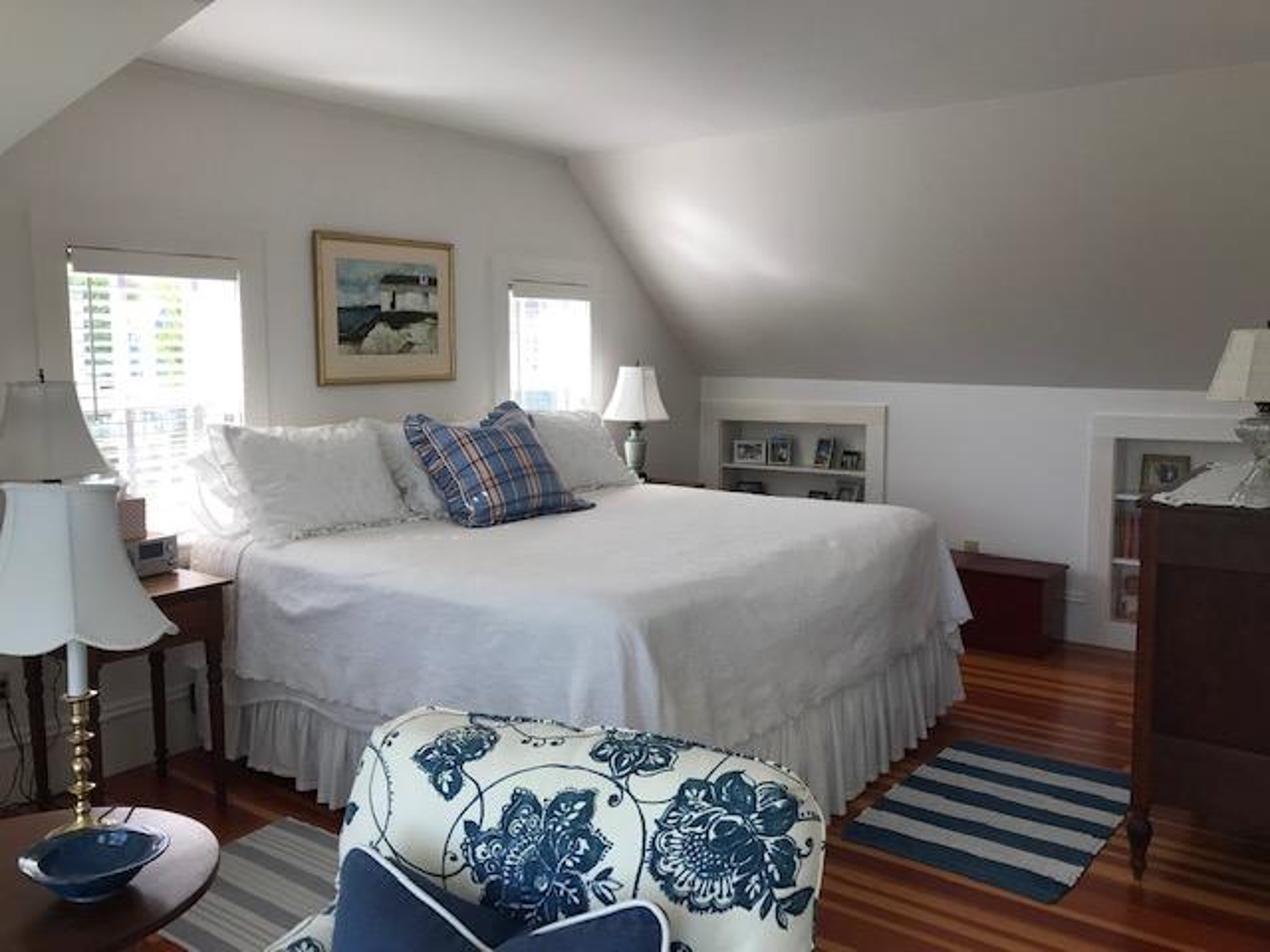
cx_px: 635
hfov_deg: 63.4
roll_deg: +1.0
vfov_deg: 49.7
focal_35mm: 28
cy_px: 476
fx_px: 1027
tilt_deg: -4.9
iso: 20
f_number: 1.8
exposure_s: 1/206
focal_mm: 3.99
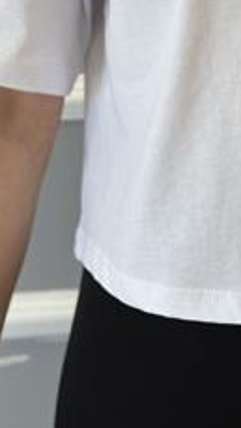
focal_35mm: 119
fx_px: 1350
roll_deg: -2.0
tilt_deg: -8.3
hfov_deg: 10.0
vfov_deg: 17.4
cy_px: -49
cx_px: 299
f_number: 1.78
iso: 80
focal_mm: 6.86
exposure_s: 1/349
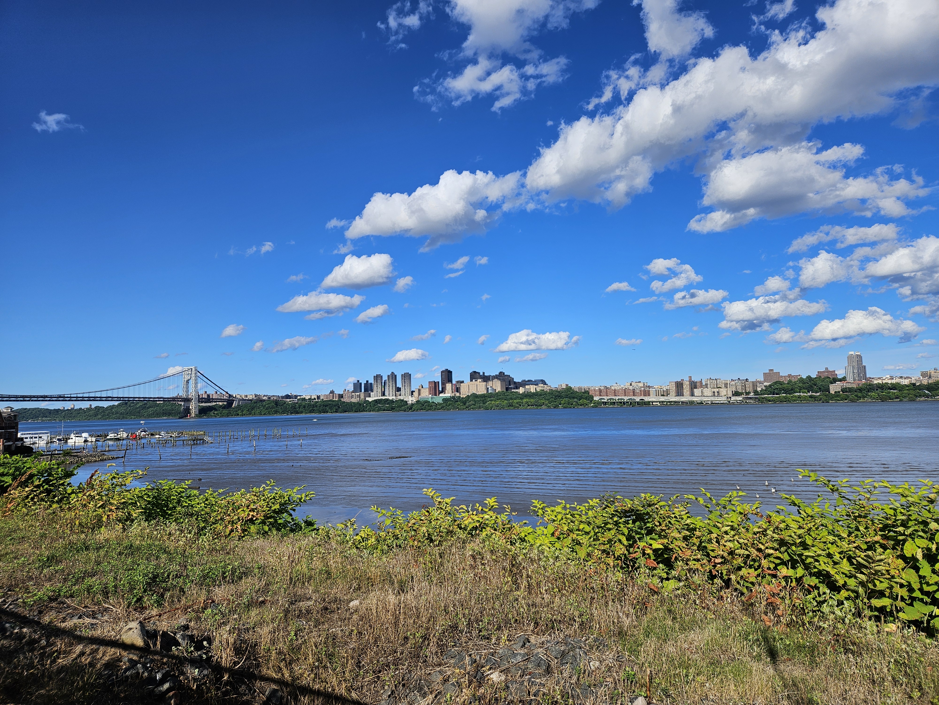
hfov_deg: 73.9
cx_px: 470
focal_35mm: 23
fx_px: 624
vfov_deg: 58.9
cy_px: 352
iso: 25
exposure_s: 1/3318
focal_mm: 5.4
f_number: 1.8
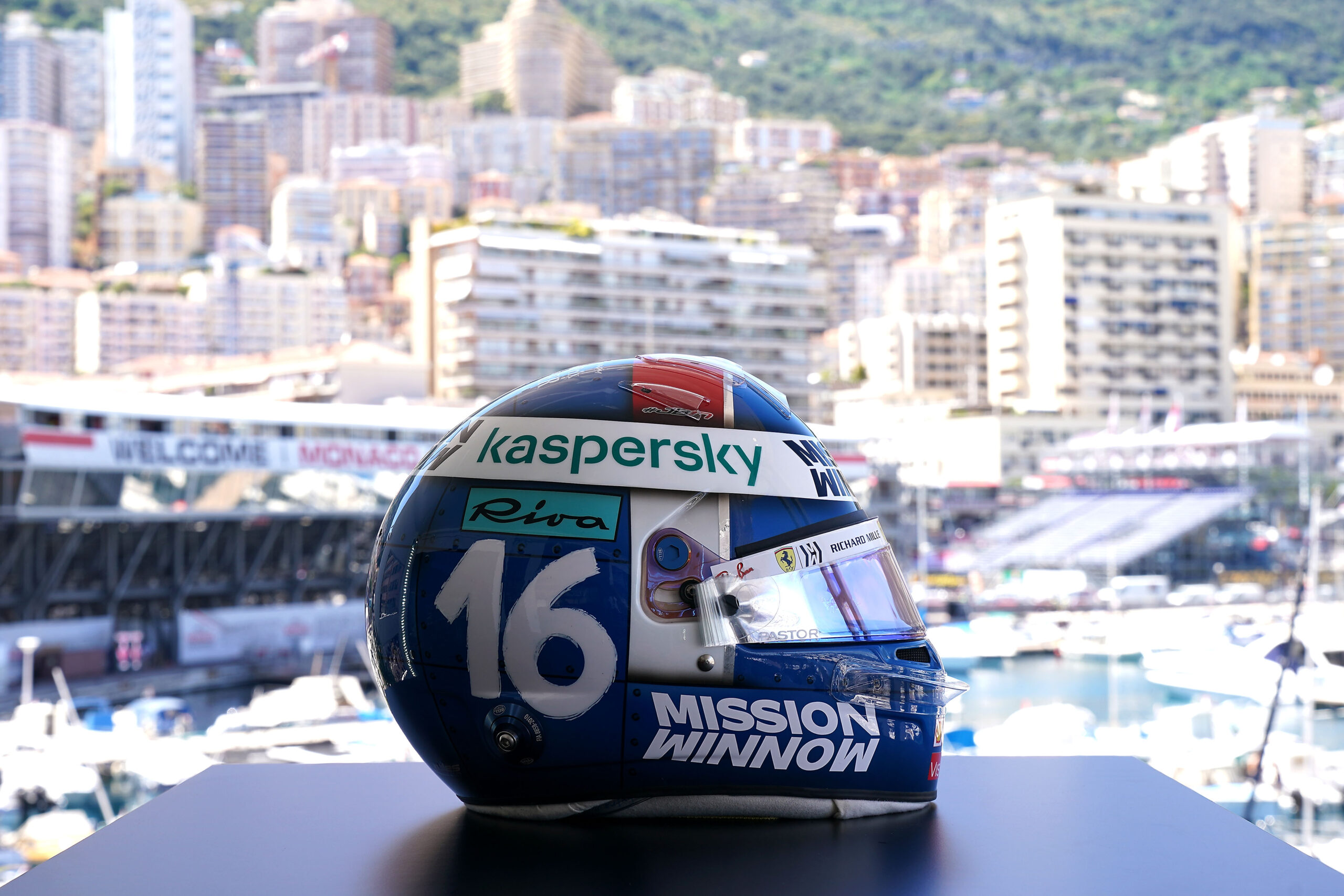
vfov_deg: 23.8
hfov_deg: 35.1
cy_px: 448
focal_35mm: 57
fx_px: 2128
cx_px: 672
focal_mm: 57
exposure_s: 1/100
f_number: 9
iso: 160
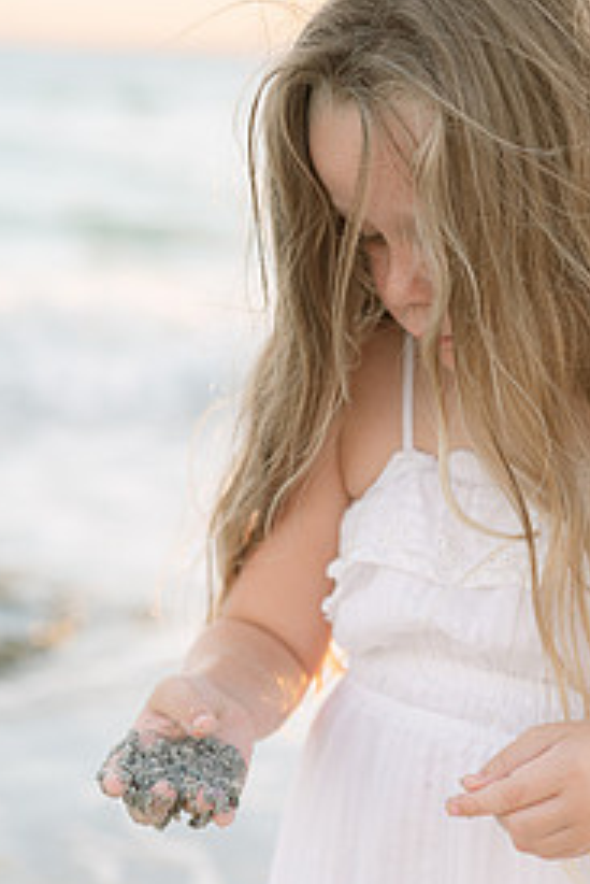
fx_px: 2013
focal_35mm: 82
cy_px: 619
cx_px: 329
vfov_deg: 24.6
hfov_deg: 16.7
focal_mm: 50
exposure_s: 1/500
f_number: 2.5
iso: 320
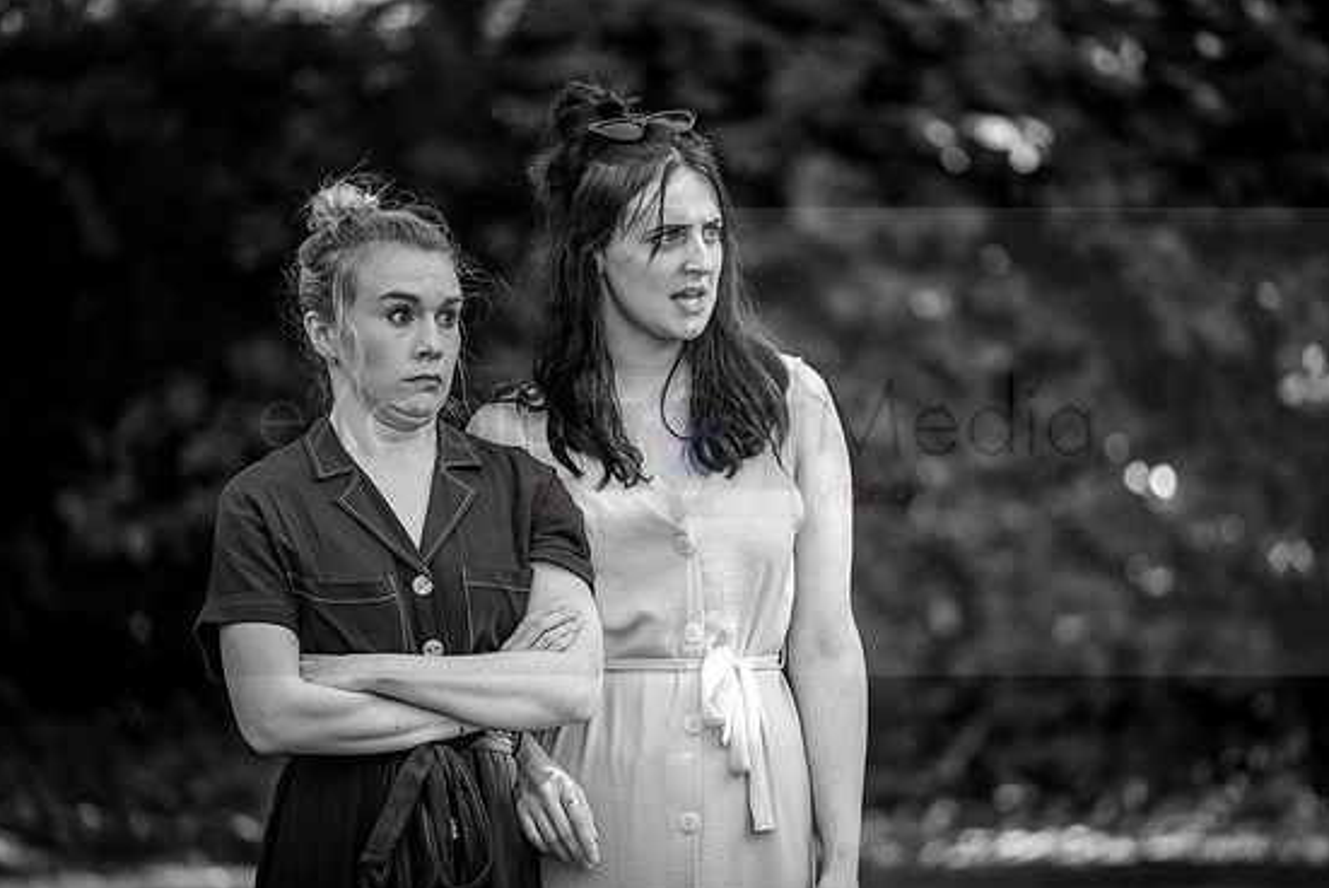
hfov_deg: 11.4
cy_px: 470
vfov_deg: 7.6
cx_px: 727
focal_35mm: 180
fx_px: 6648
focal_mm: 155
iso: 200
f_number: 2.8
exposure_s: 1/160
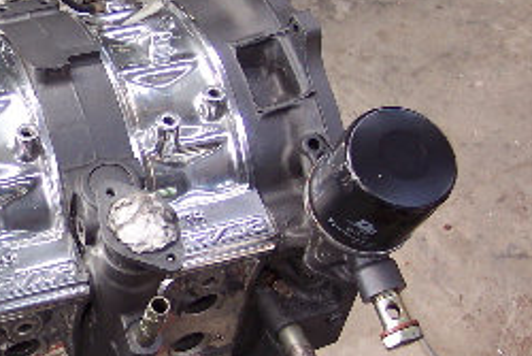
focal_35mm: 76
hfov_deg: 25.4
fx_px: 1124
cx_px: 7
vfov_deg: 18.0
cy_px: 206
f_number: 2.8
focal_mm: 8
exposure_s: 1/45
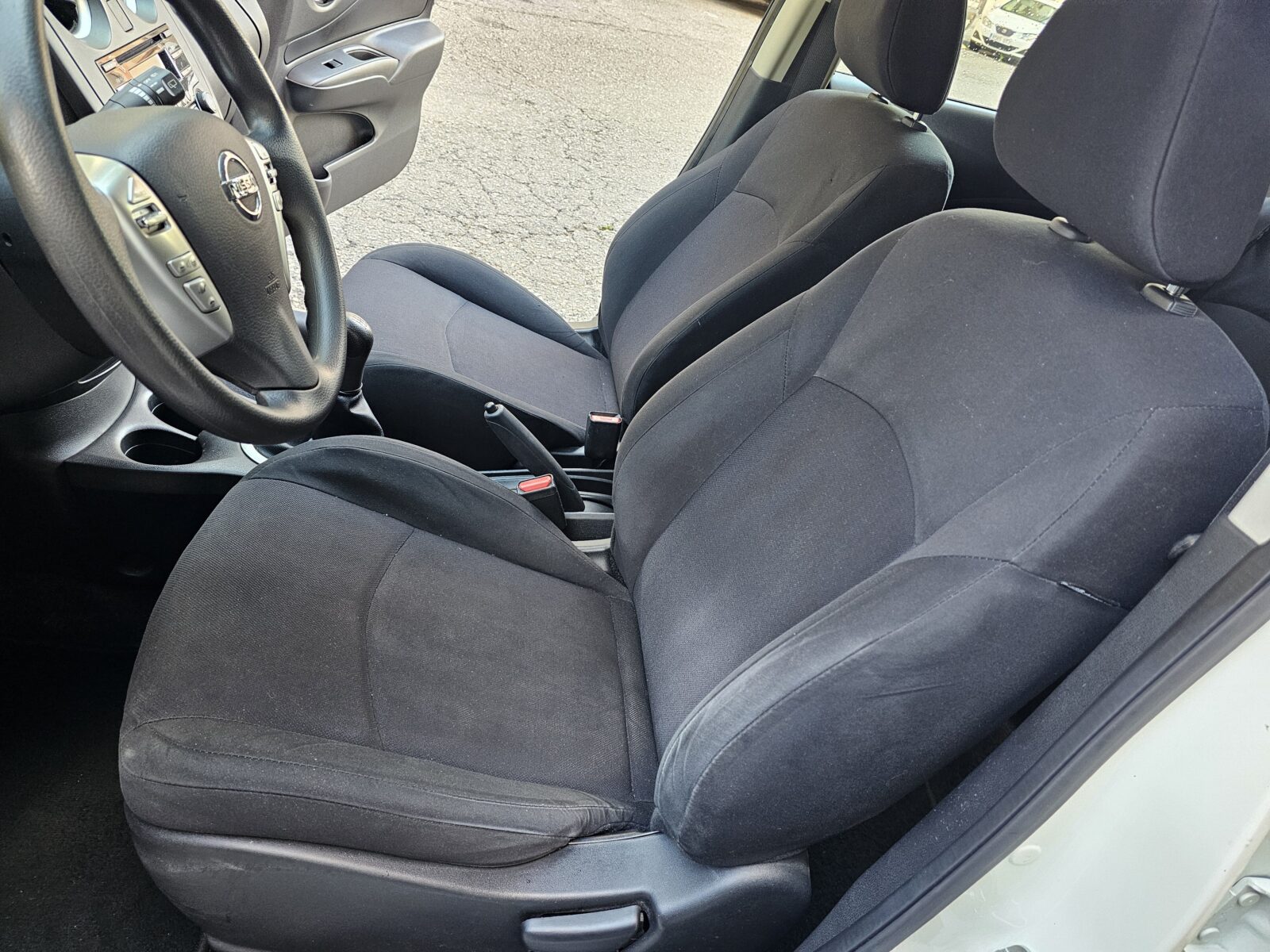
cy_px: 476
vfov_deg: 58.9
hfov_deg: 73.9
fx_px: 844
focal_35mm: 23
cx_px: 635
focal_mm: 6.3
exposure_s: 1/100
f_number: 1.7
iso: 500
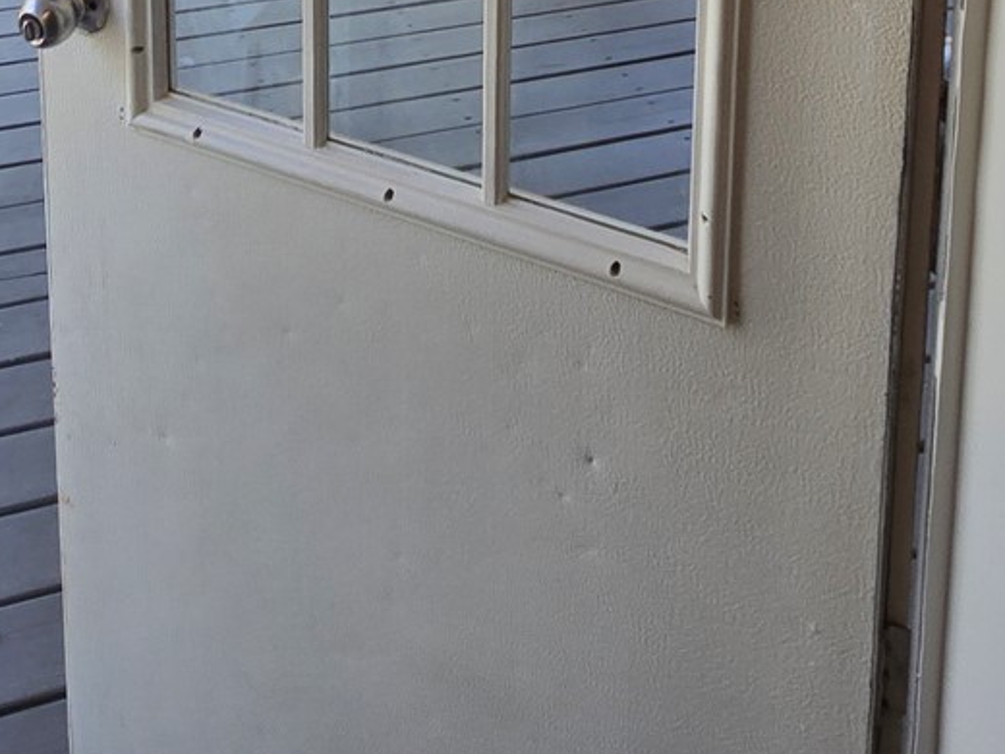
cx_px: 427
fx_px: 1161
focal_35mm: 40
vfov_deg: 26.2
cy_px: -379
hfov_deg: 46.6
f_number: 2.2
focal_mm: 2.2
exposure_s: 1/126
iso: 50
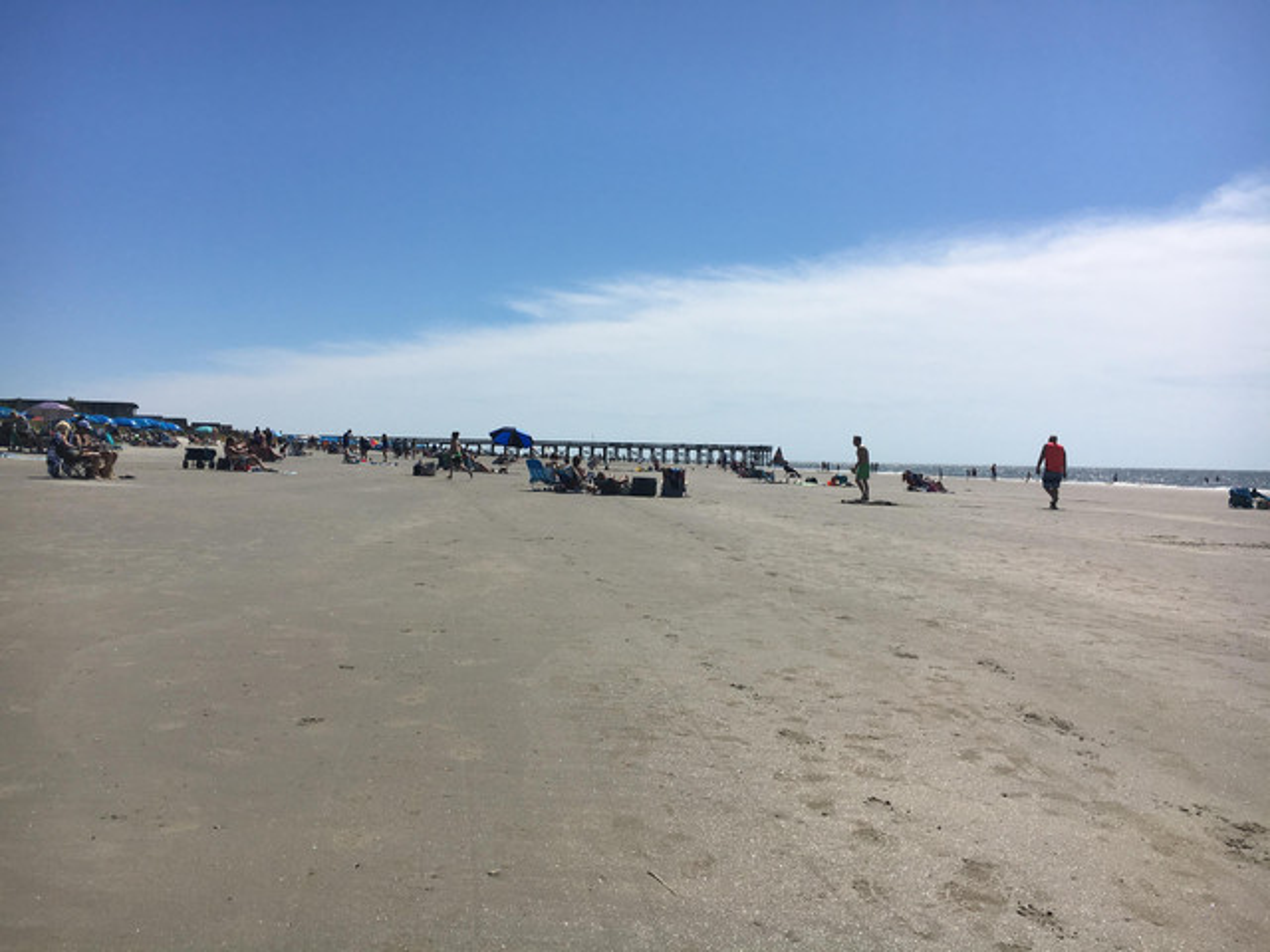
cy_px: 476
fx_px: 1064
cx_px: 635
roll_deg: -0.7
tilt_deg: -4.6
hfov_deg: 61.7
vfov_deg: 48.2
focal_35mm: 29
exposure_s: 1/5128
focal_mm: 4.15
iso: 25
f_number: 2.2
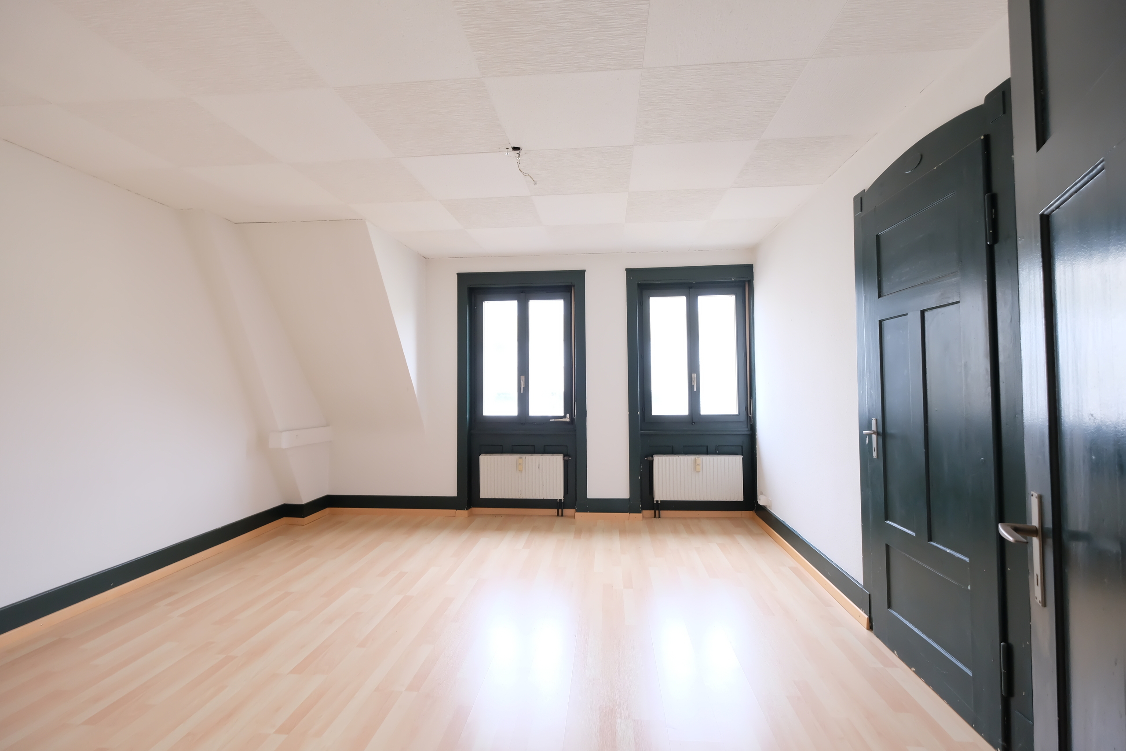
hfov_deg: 100.4
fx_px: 469
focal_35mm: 15
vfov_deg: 77.3
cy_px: 376
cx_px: 563
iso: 1000
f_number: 4
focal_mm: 10
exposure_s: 1/30
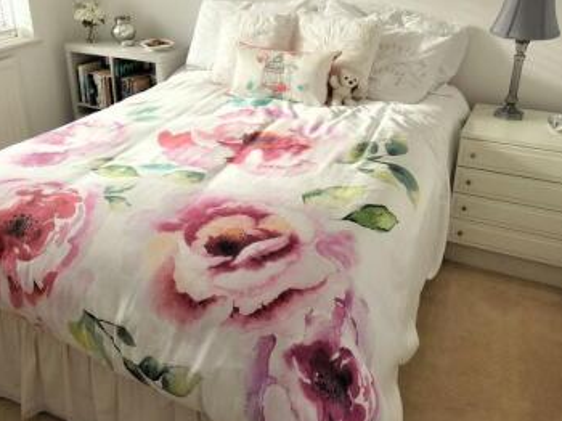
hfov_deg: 52.0
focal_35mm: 35
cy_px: 170
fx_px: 568
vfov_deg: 40.5
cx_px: 206
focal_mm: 3.6
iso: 80
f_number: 2.8
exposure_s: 1/160
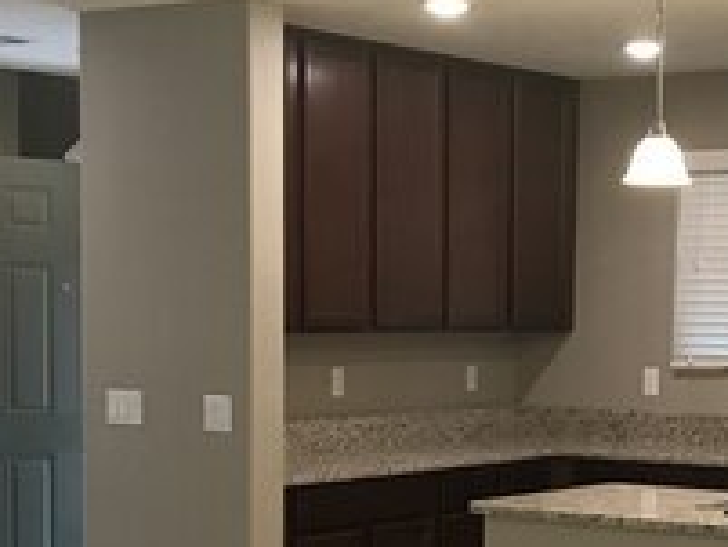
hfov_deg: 20.9
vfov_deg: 15.7
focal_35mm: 93
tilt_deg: -5.6
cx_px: 541
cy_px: 489
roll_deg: -0.2
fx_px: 1957
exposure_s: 1/30
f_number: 1.8
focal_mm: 3.99
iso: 40
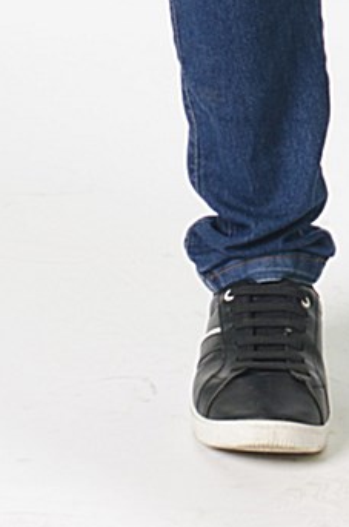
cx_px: 423
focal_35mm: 433
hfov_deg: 3.2
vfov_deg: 4.7
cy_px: -661
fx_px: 6323
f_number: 7.1
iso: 200
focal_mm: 55
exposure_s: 1/125
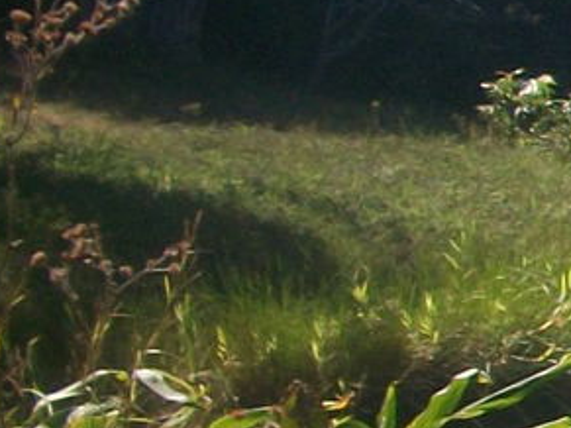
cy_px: 240
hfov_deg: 7.3
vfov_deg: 6.4
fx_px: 3809
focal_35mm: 231
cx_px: 1858
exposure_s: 1/250
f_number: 5.6
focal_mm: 6.3
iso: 80
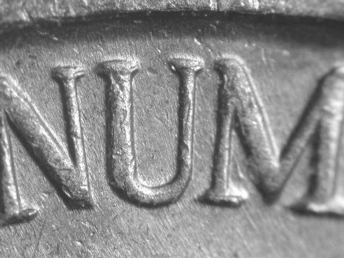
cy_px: 129
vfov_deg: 11.1
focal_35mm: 133
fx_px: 1322
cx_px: 172
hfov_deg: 14.8
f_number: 4.6
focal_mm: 27.5
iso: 100
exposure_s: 1/7
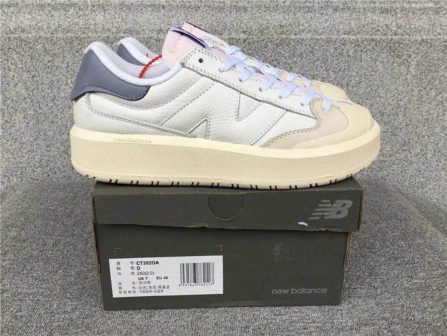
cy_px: 168
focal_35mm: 31
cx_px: 224
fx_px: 400
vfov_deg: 45.4
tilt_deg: -19.7
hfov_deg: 58.4
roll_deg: -0.2
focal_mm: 3.3
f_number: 2.4
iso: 40
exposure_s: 1/100
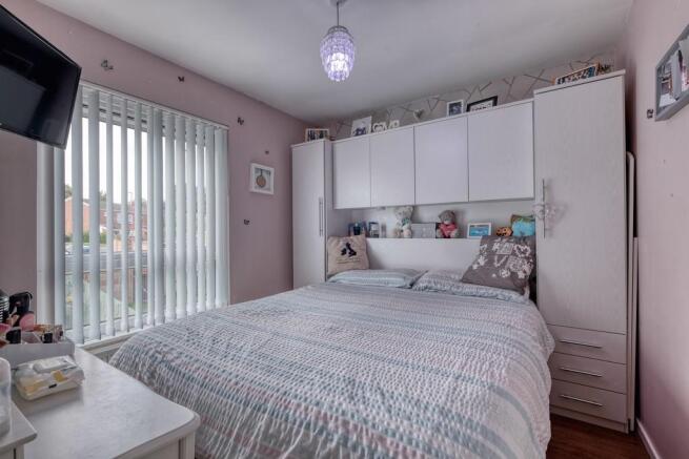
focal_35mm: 15
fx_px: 287
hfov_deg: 100.4
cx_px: 344
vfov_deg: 77.4
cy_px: 230
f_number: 8
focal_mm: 10
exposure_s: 1/10
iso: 250
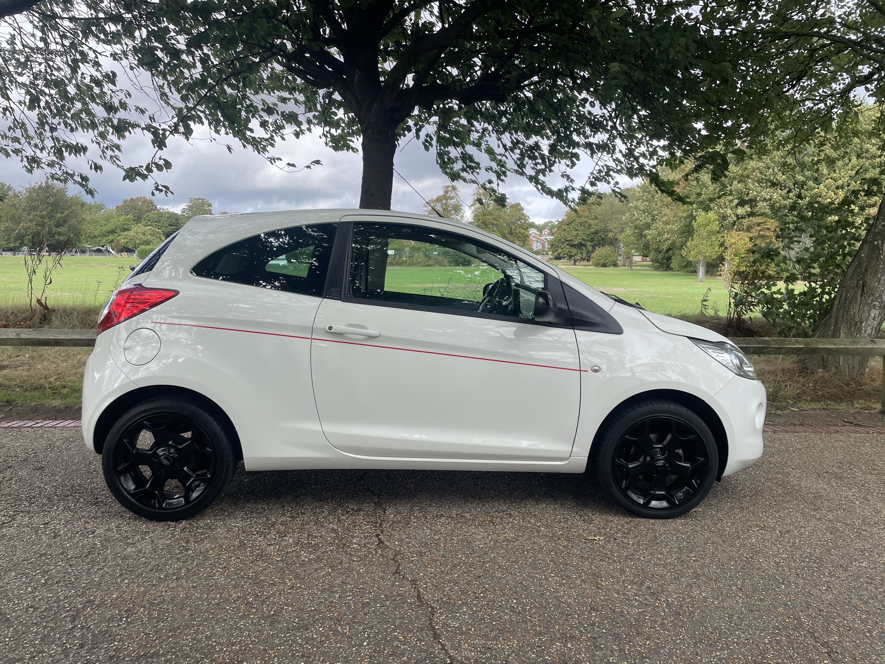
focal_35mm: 26
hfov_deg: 67.3
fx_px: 665
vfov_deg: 53.1
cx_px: 442
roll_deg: -0.4
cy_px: 332
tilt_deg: -2.7
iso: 32
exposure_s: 1/1092
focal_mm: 4.2
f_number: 1.6
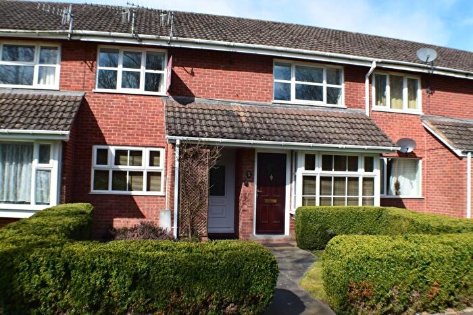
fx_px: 532
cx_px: 236
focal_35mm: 40
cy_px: 158
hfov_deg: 47.9
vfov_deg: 33.0
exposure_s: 1/500
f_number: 11
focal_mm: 27
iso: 360
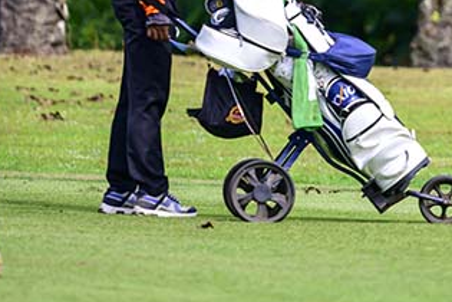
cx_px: 420
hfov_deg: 4.4
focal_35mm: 473
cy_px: -96
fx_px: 5938
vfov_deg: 2.9
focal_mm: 155
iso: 200
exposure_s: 1/4000
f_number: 2.8
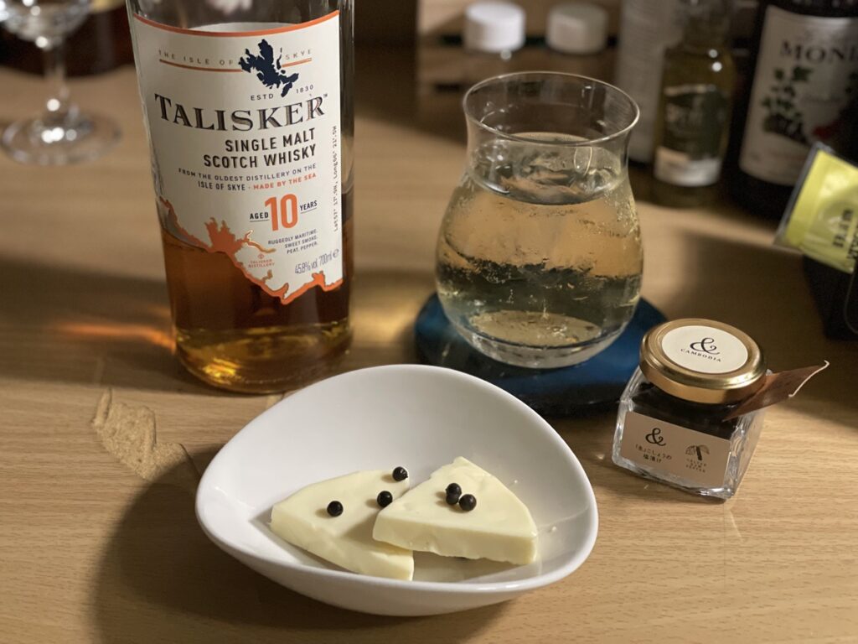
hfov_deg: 36.8
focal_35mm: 52
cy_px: 322
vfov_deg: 28.0
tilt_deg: -34.6
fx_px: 1289
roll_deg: -0.6
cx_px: 429
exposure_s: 1/24
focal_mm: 6
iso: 500
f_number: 2
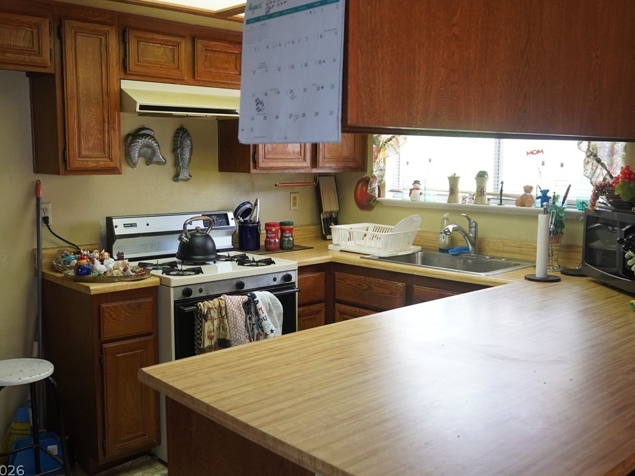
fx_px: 634
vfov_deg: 41.2
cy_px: 240
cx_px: 317
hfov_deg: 53.2
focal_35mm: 35
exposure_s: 1/160
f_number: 4
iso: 1250
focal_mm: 21
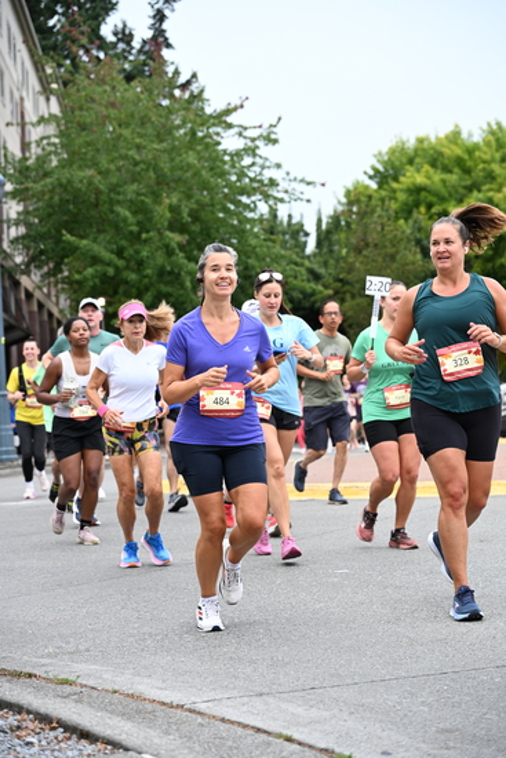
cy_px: 379
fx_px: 1517
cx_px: 253
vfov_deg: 28.1
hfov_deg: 18.9
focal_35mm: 72
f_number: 4
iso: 1600
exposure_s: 1/800
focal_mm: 72
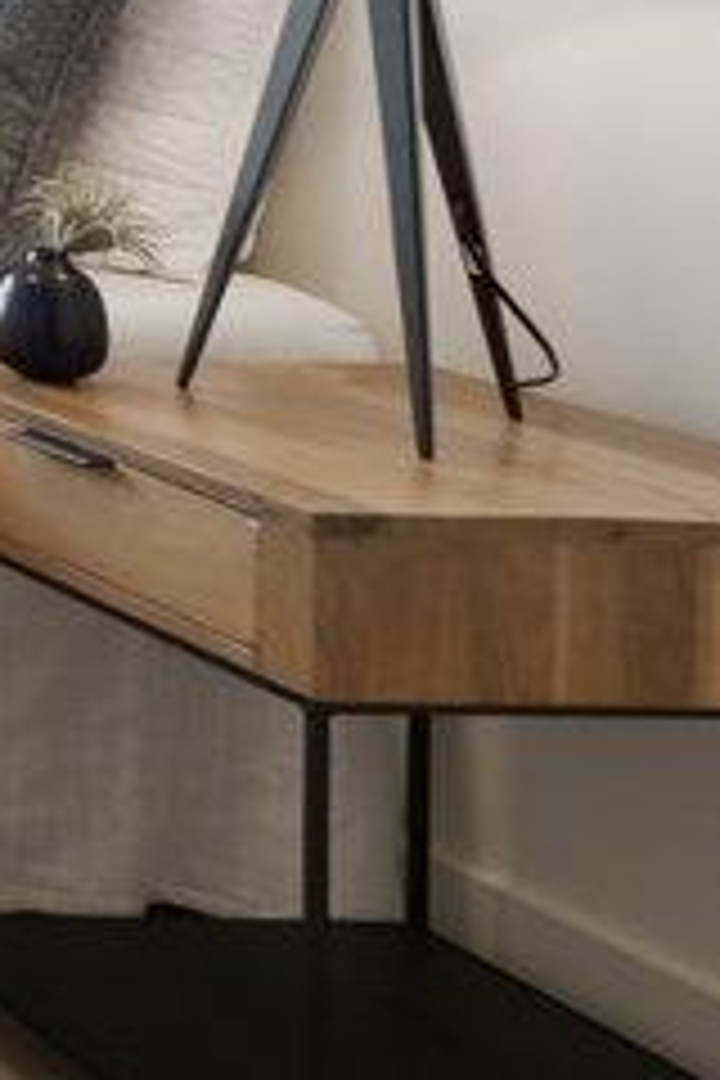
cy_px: -27
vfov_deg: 27.1
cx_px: -1552
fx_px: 2100
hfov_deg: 10.8
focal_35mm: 70
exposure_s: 1/10
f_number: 11
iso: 400
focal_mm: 14
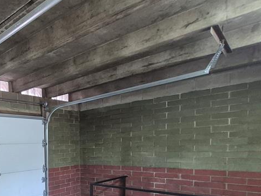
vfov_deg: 46.3
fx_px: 211
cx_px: 2
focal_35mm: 28
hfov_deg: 51.3
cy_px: 165
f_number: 2.2
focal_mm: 1.74
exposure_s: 1/60
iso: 200
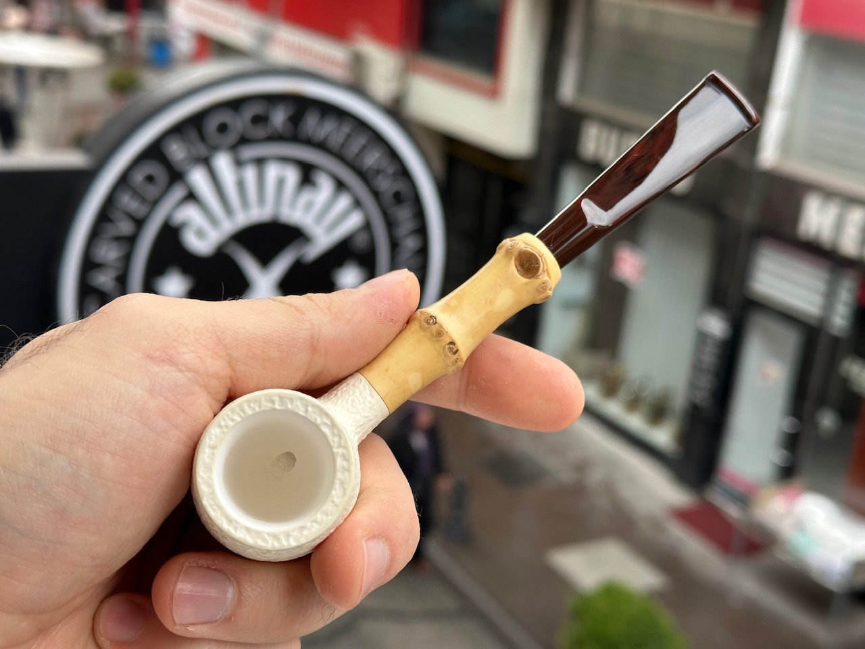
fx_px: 1199
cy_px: 324
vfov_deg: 30.3
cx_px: 432
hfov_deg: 39.7
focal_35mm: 48
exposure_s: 1/494
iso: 64
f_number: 1.78
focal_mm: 6.86
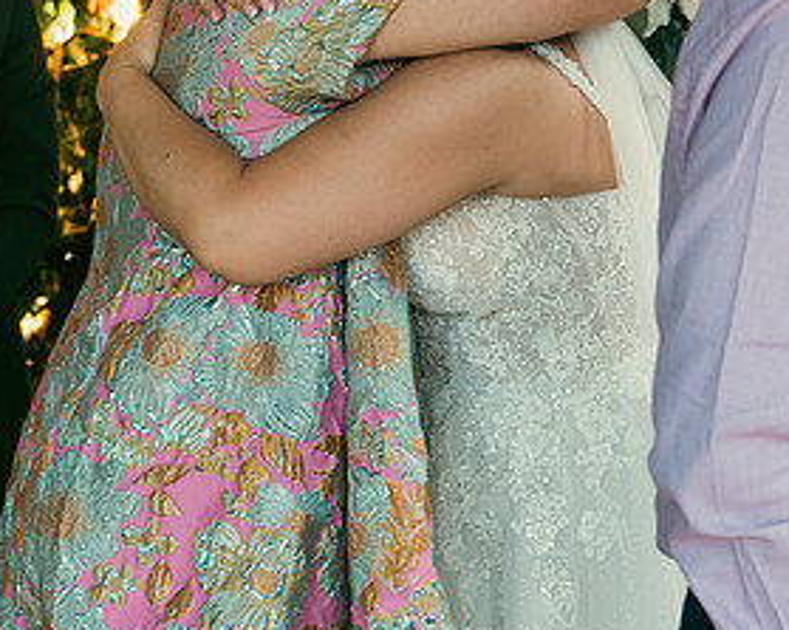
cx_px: 348
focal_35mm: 154
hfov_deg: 12.5
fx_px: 3595
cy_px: 129
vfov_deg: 10.0
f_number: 3.5
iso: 800
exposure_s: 1/200
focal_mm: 53
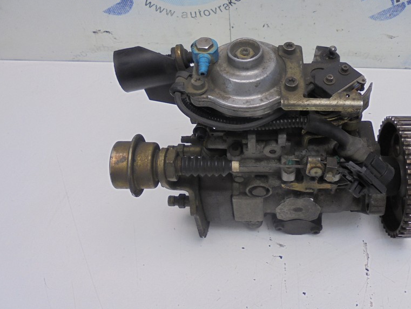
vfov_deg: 40.3
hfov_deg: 52.1
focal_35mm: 35
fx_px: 416
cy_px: 107
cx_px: 255
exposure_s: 1/40
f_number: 3.5
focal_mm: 4.6
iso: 100
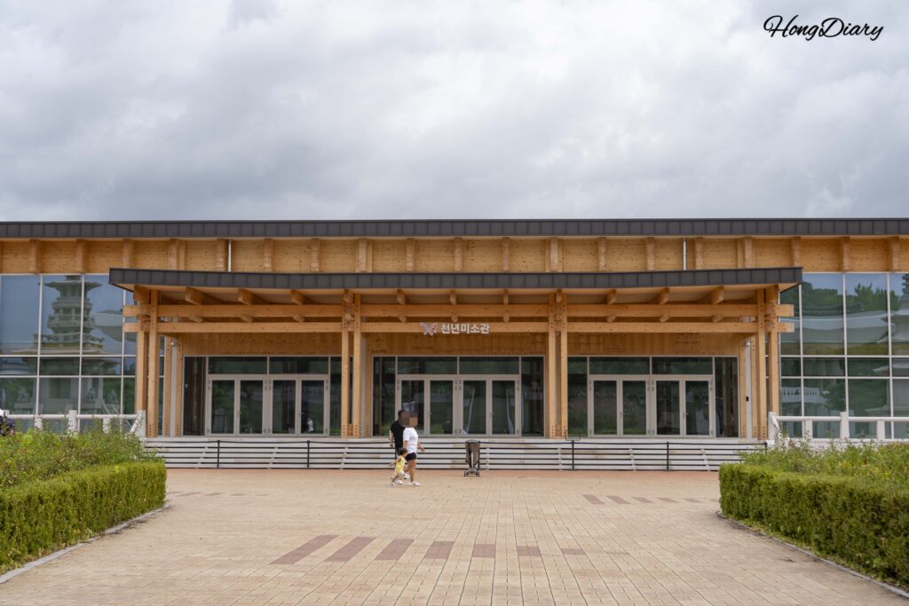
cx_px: 454
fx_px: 1263
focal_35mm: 50
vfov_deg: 27.0
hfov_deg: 39.6
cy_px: 303
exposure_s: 1/80
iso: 100
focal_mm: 50
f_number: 8
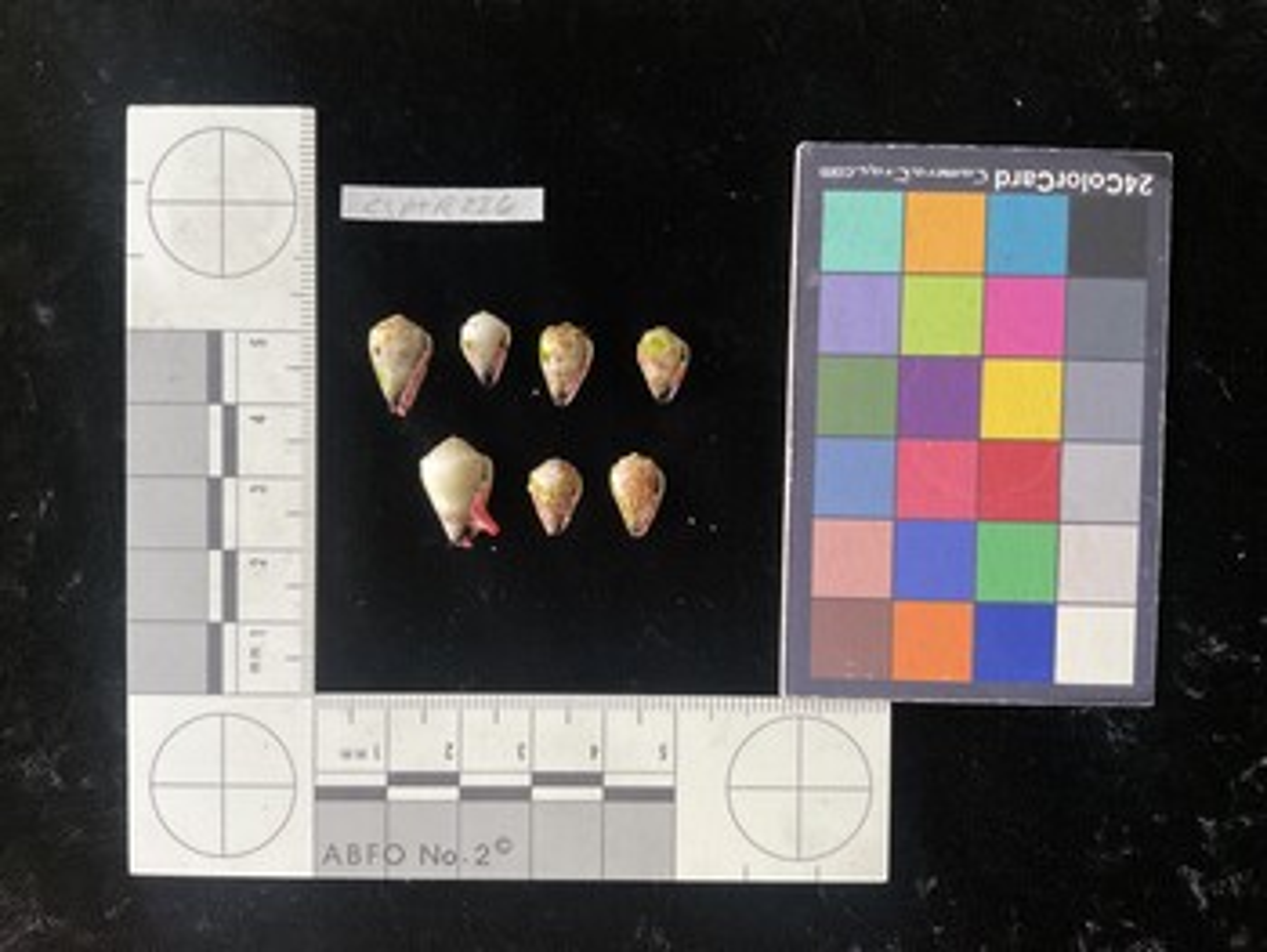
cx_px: 634
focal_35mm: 29
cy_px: 476
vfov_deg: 48.3
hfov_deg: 61.6
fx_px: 1062
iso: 200
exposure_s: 1/60
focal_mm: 3
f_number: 1.8
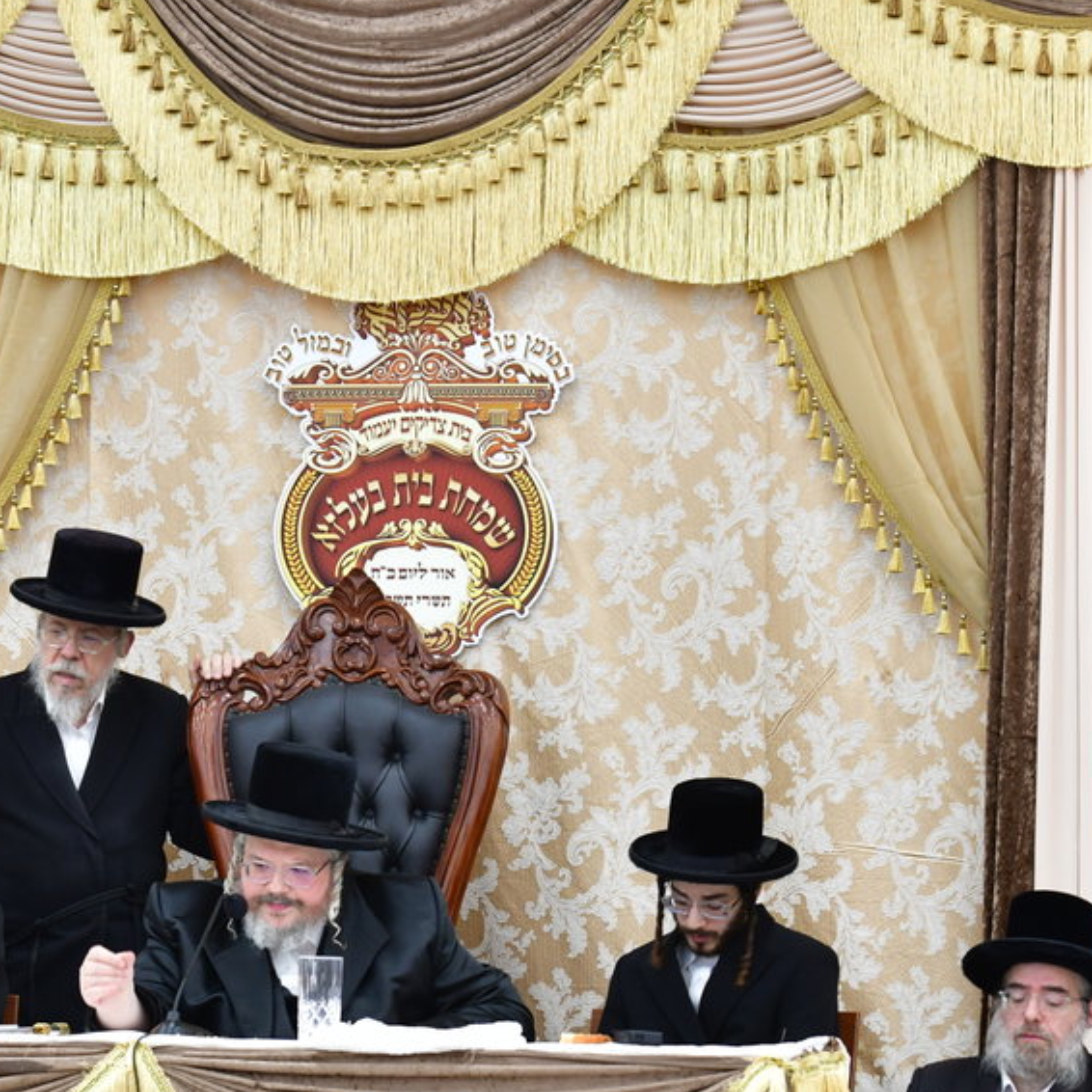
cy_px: 721
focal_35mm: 147
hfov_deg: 11.9
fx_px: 5246
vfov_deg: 11.9
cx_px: 336
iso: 1000
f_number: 5.6
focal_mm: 70
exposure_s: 1/100
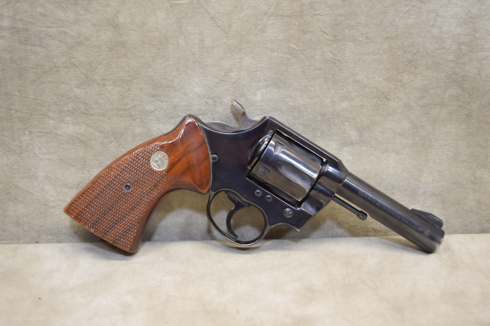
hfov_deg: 46.4
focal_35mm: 42
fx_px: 572
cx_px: 245
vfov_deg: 31.9
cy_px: 163
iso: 400
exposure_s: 1/80
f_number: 4.5
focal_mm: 28
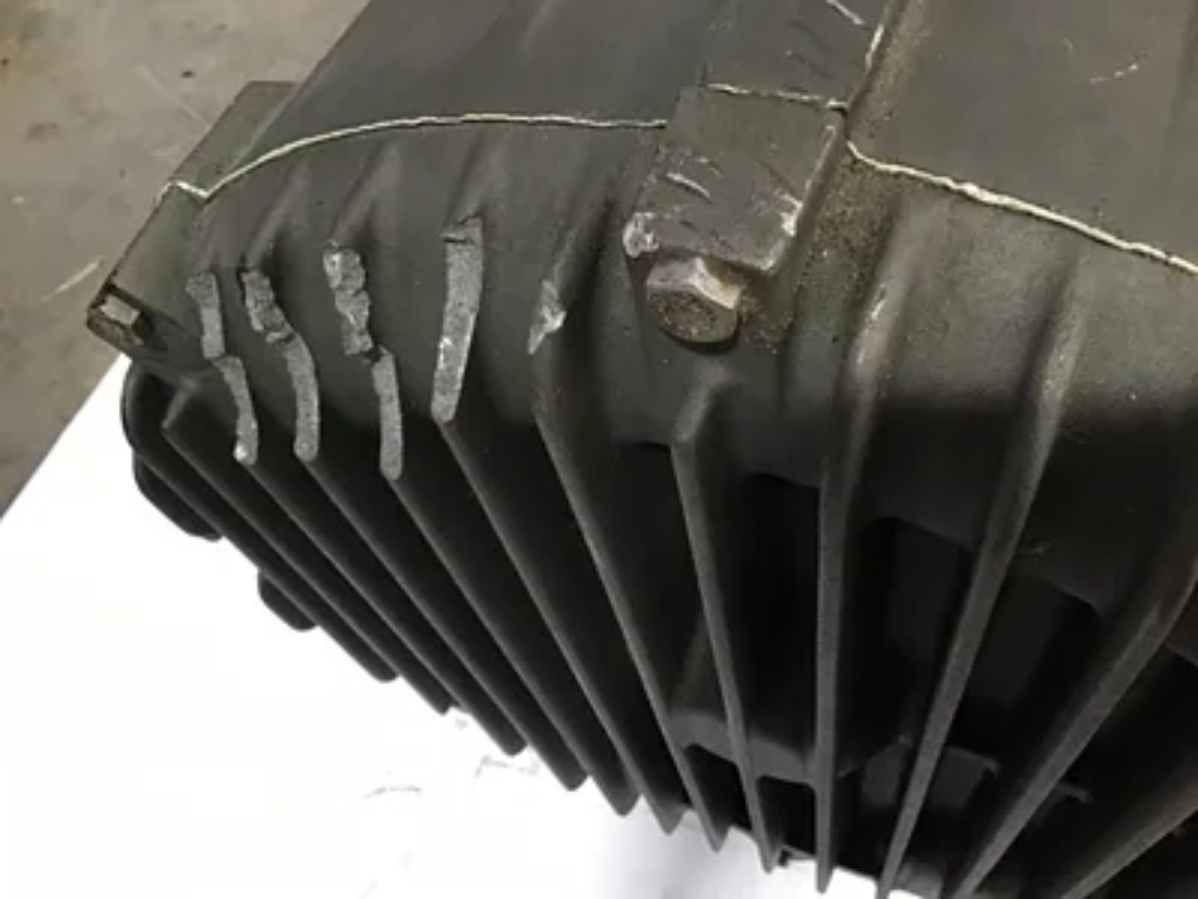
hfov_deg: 58.4
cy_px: 450
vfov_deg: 45.4
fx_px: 1073
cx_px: 599
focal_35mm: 31
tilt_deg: -60.0
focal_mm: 3.3
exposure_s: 1/24
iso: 200
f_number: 2.4
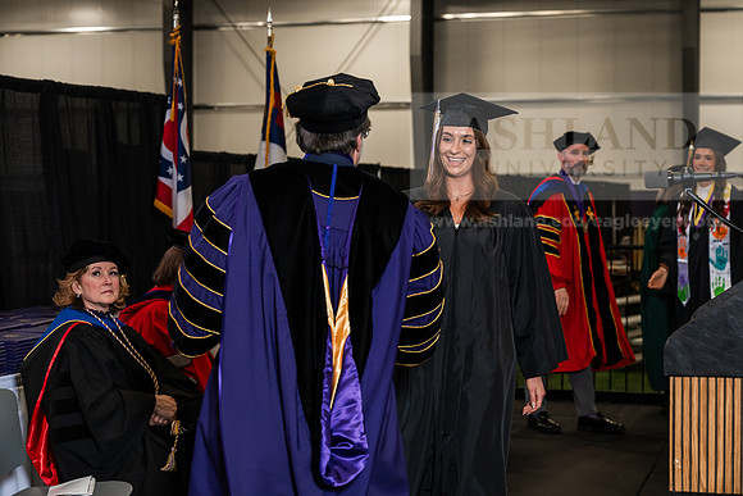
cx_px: 372
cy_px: 248
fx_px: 1445
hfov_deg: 28.8
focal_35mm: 70
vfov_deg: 19.5
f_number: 4.5
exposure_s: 1/200
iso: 1250
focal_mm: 70
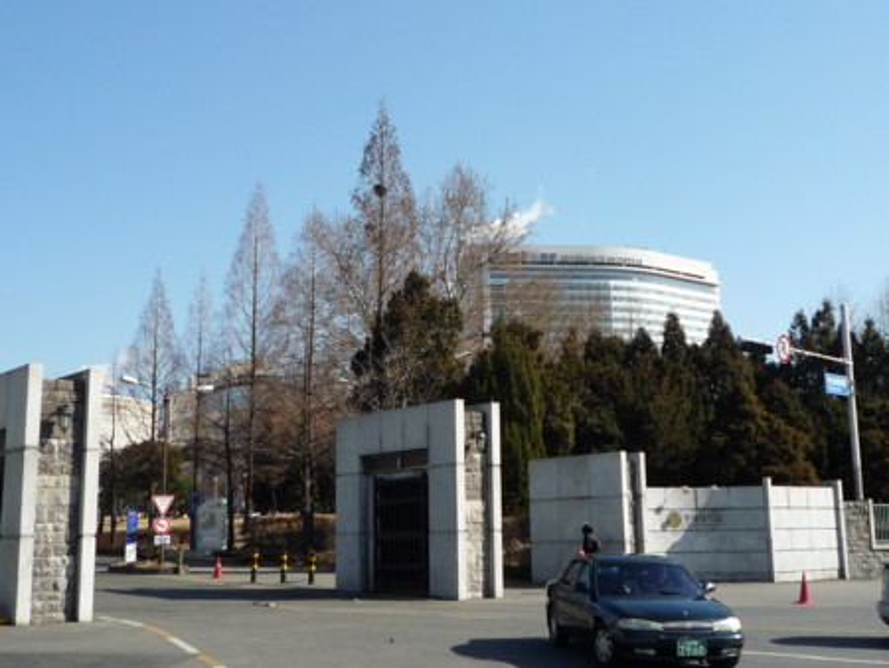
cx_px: 444
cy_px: 334
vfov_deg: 34.4
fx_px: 1079
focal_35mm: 42
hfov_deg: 44.8
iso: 100
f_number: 4
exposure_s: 1/640
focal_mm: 4.4
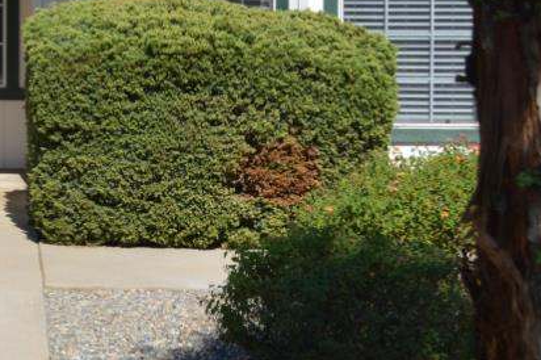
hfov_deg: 13.5
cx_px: -299
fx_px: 2132
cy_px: -12
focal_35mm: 142
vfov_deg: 9.6
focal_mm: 26
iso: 100
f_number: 8
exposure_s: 1/250
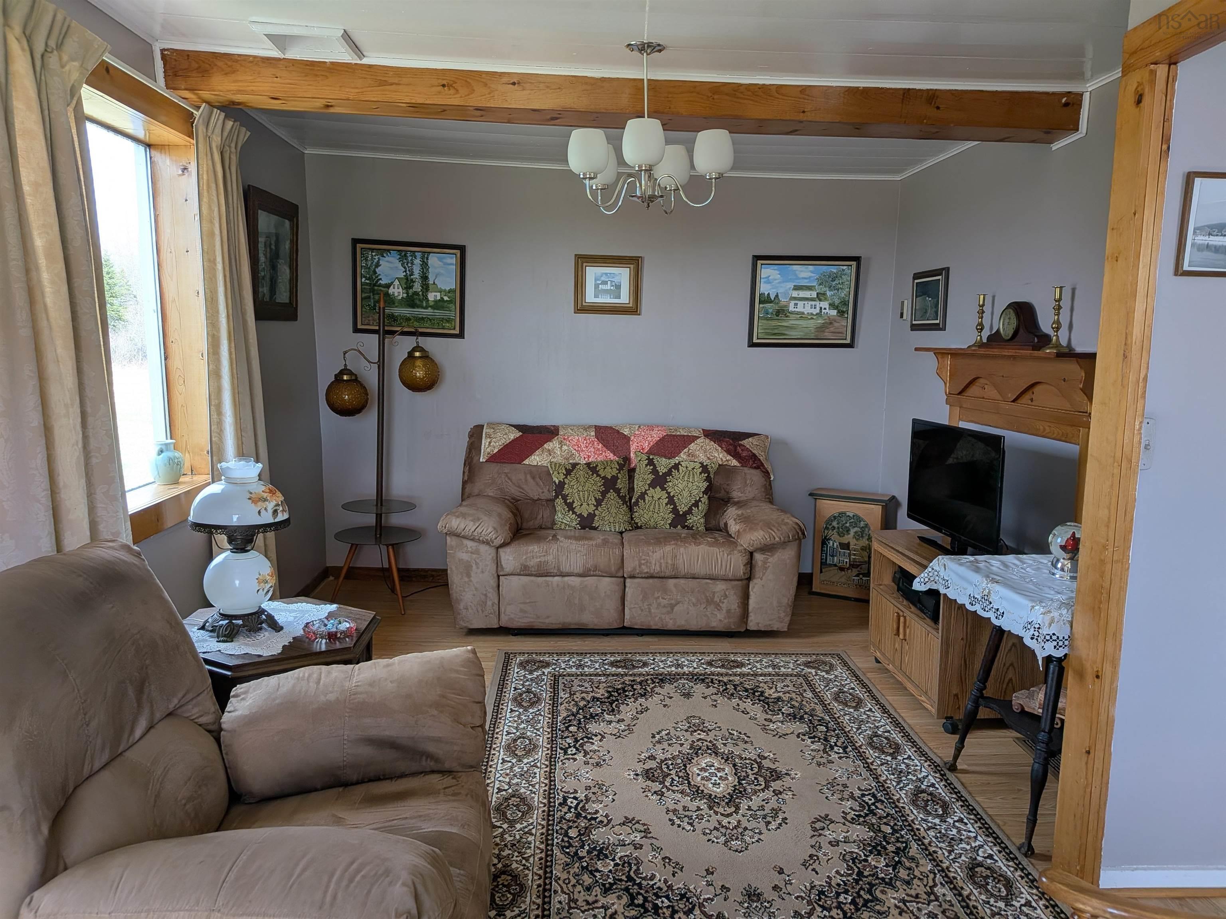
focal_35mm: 24
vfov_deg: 56.8
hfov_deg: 71.6
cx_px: 613
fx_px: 850
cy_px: 460
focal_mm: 4.53
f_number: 1.7
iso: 35
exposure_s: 1/138
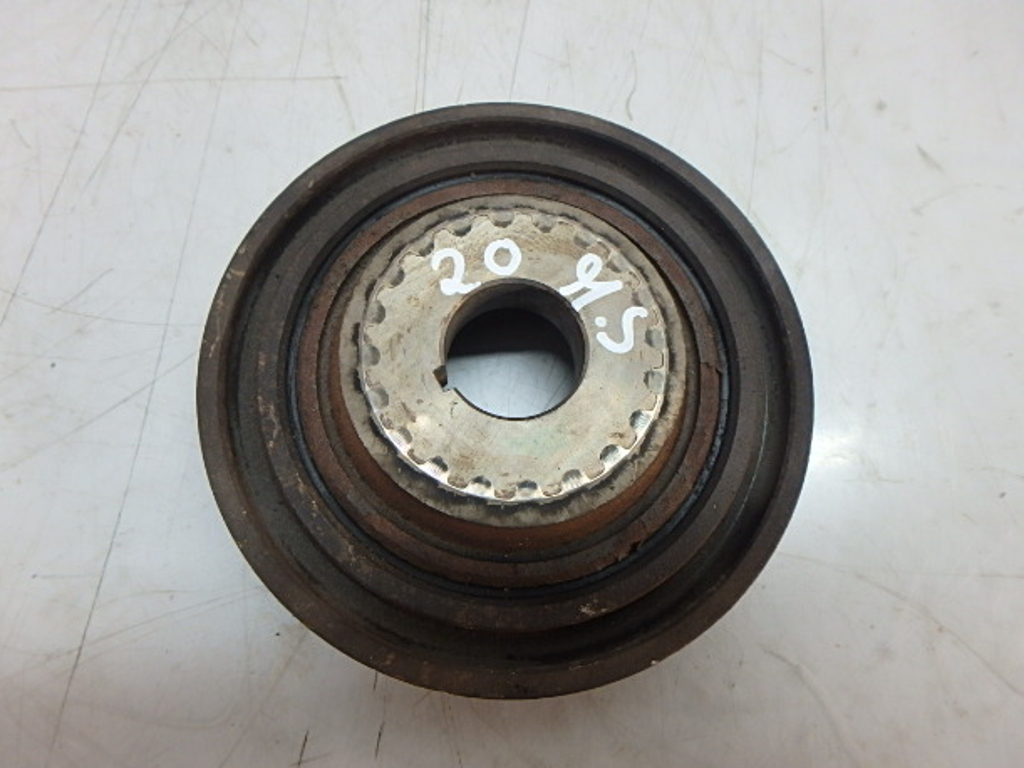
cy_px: 389
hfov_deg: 76.4
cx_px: 504
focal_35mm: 22
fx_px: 651
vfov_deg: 61.1
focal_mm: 3.7
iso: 200
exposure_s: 1/30
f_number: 3.5
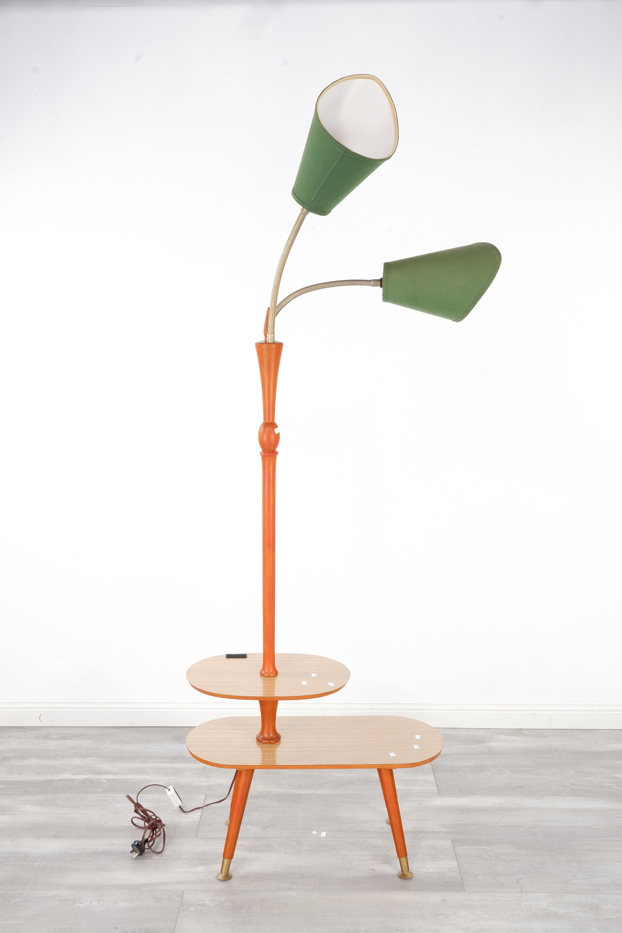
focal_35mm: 36
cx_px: 311
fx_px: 933
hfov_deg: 36.9
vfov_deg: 53.1
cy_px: 466
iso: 250
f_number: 20
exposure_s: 4
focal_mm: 24.2
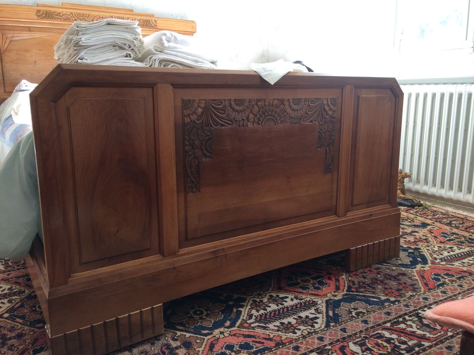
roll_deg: +1.7
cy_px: 178
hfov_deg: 61.7
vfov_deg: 48.2
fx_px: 397
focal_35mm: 29
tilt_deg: -10.8
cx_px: 237
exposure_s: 1/50
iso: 40
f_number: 2.2
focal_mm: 4.15
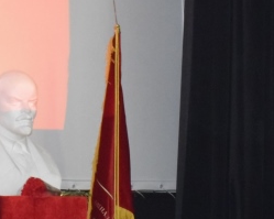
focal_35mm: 278
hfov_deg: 6.9
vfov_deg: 5.5
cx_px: 33
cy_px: 231
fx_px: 2254
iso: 3200
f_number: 5.3
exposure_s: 1/60
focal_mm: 48
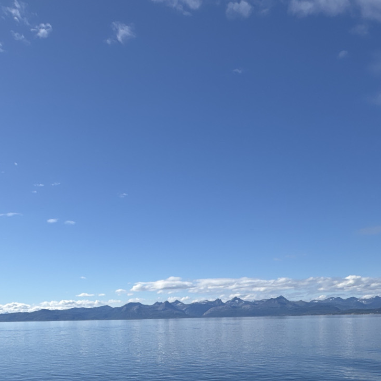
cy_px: 344
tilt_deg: -1.7
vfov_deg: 44.1
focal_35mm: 34
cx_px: 120
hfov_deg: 47.5
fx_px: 423
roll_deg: +2.0
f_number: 2.2
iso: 50
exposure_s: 1/2874
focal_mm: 2.22
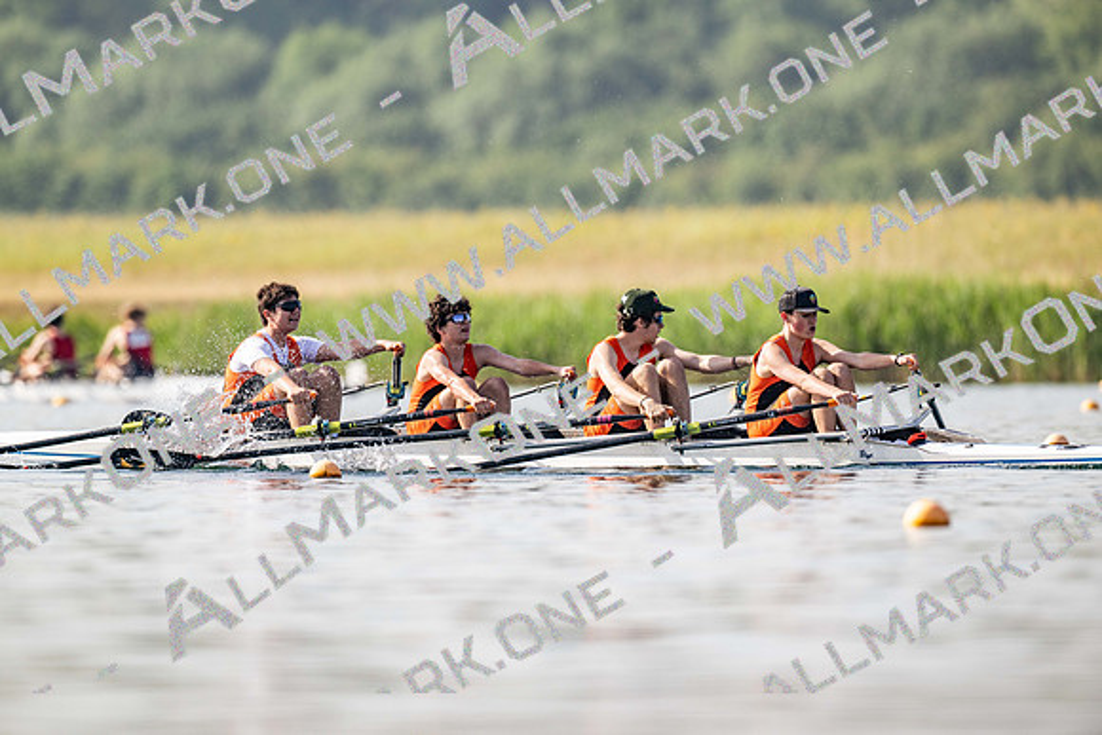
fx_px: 18370
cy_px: 368
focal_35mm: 600
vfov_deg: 2.3
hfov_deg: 3.4
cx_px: 551
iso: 220
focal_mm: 600
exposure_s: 1/2500
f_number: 5
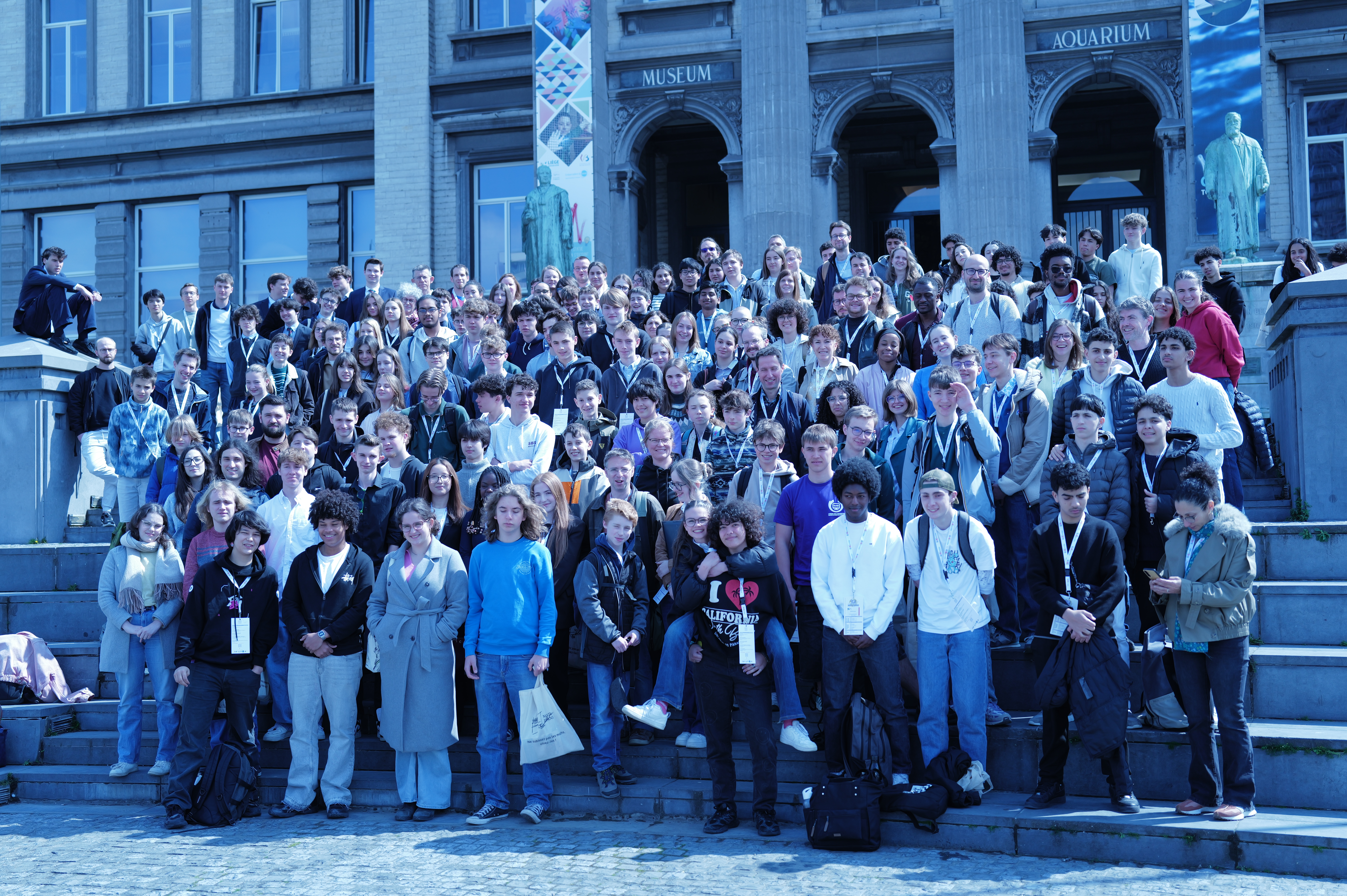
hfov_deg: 45.5
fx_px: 1608
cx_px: 674
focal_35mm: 43
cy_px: 448
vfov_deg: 31.2
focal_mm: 43
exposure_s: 1/2000
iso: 160
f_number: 2
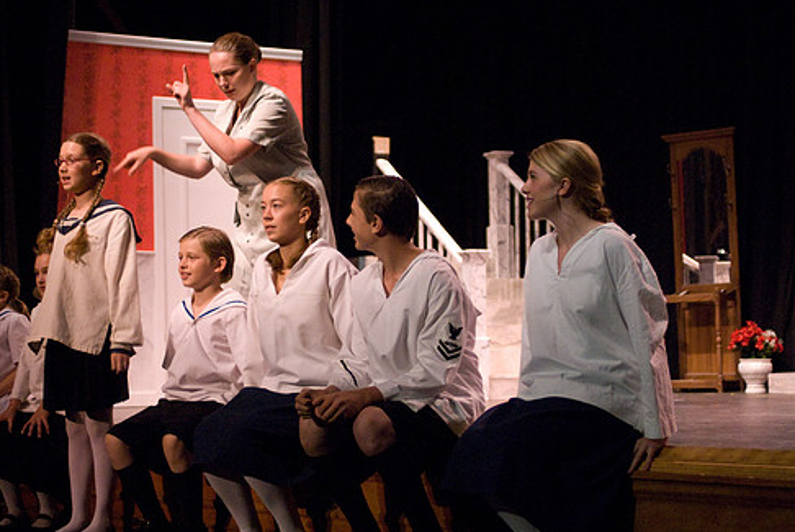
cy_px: 244
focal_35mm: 68
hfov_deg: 29.6
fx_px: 1503
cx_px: 368
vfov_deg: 20.1
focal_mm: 38
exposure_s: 1/160
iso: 1600
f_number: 2.8
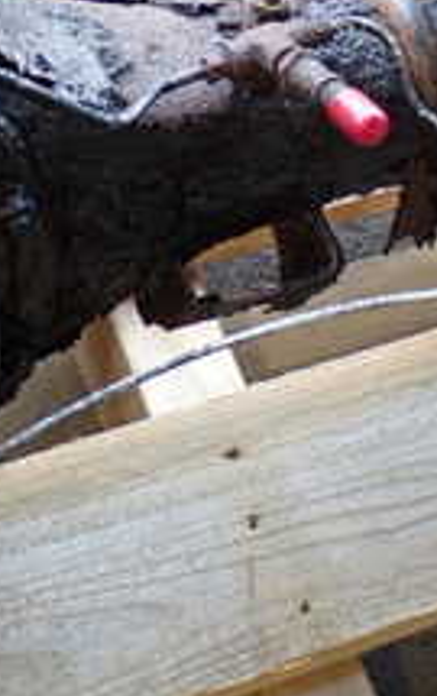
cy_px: 58
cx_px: 401
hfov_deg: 10.1
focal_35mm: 130
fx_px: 2469
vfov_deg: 15.8
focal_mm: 7.84
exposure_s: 1/40
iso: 250
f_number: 2.9
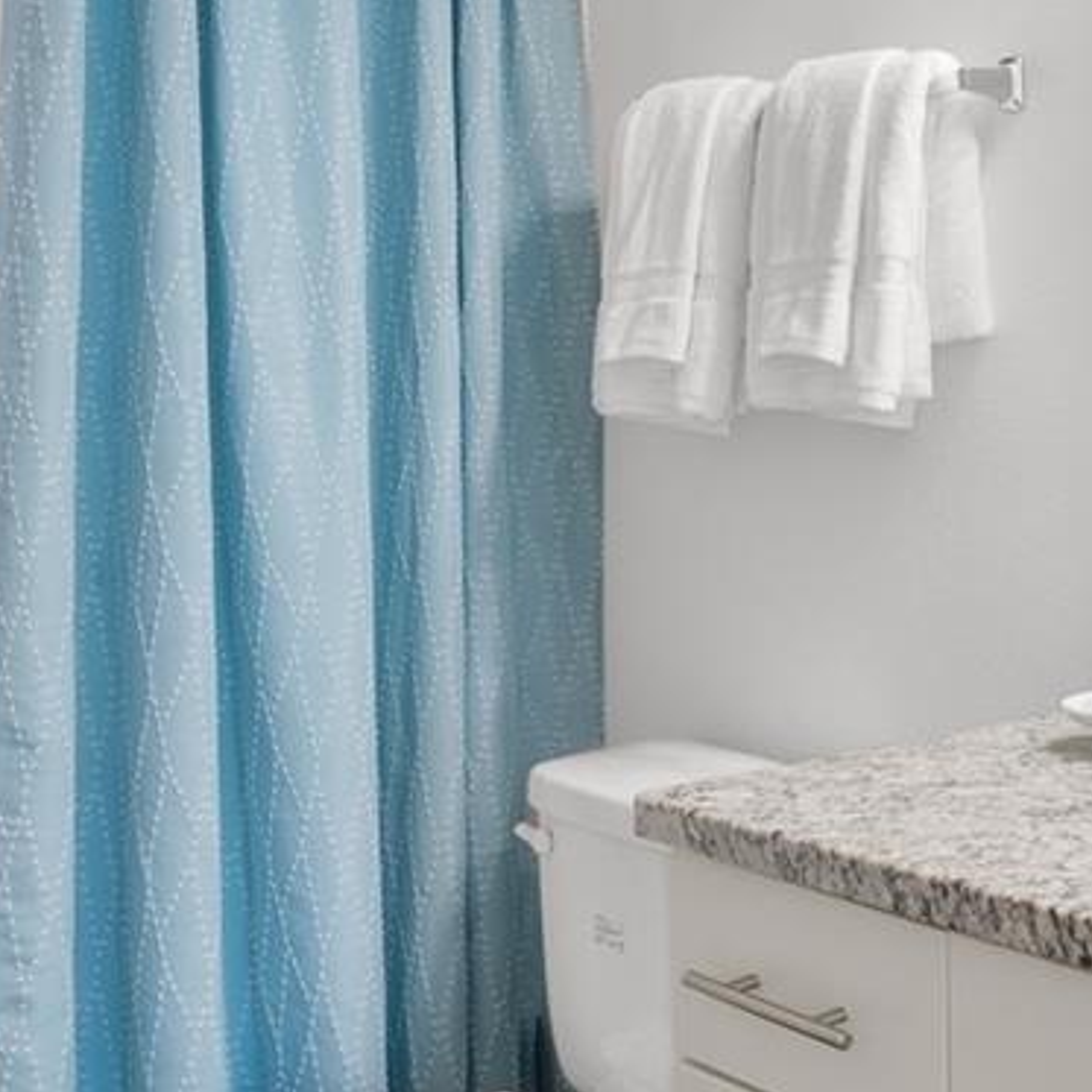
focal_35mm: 51
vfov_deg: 33.1
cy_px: 363
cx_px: 1045
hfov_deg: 31.3
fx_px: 1820
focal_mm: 14
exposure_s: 1/3
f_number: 8
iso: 320
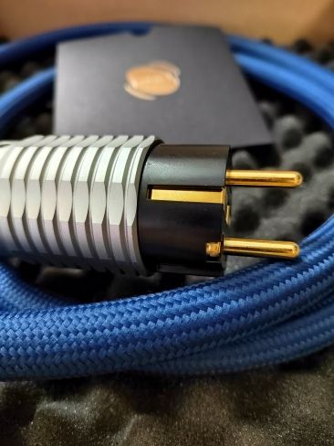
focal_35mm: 23
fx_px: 296
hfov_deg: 58.9
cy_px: 223
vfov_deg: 73.9
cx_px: 167
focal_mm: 5.52
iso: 4720
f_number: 1.9
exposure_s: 1/16.7
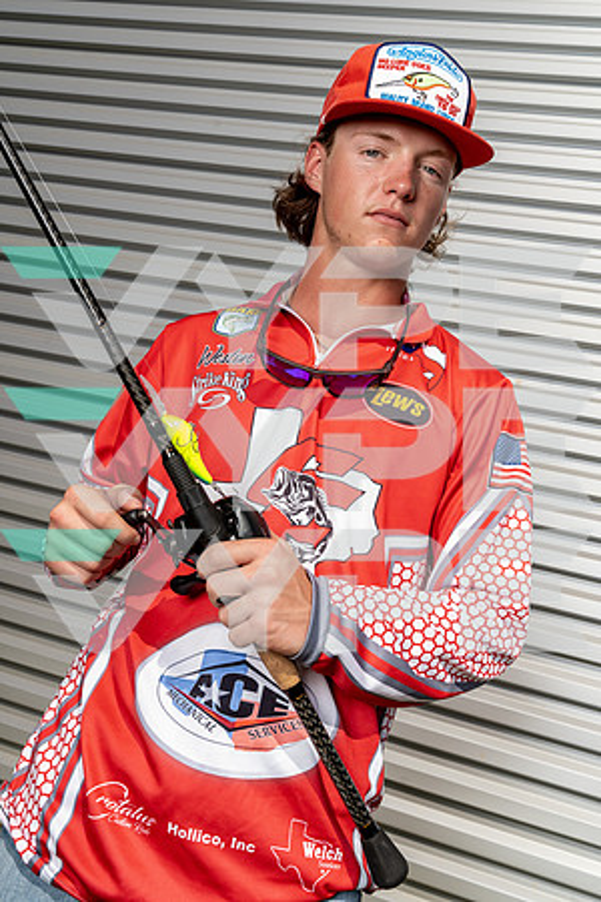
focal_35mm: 34
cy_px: 451
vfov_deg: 55.8
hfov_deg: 38.9
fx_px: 851
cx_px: 300
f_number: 10
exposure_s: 1/250
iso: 100
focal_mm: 34
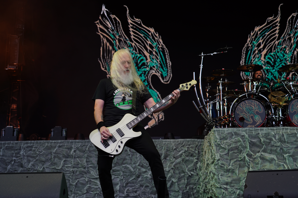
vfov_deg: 26.0
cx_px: 149
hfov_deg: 38.2
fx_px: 430
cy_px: 99
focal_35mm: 52
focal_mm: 52
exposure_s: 1/80
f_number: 4.5
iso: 100
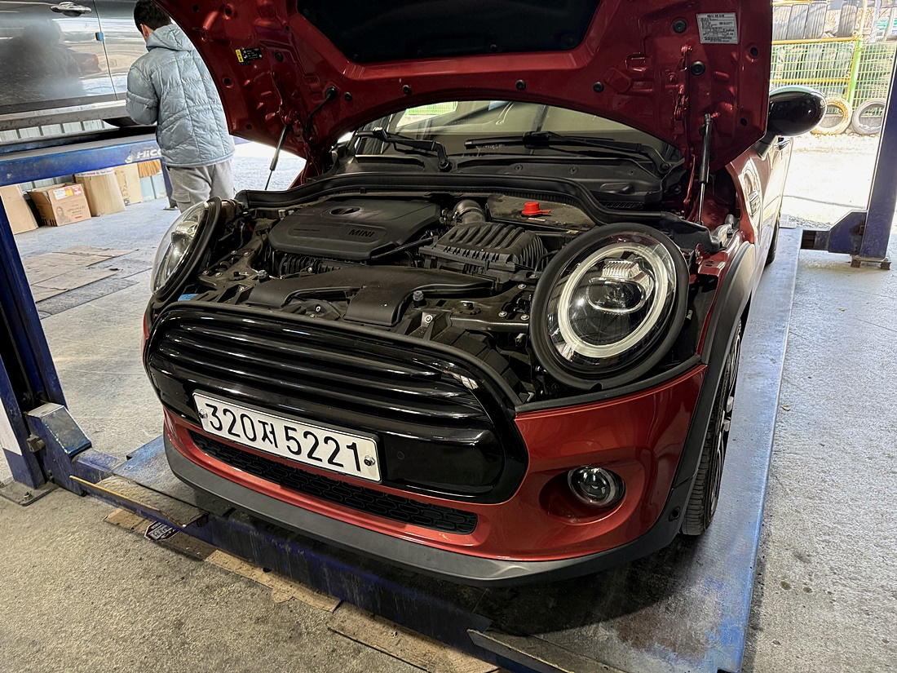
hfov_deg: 71.6
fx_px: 622
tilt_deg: -21.8
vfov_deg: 56.8
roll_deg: +4.1
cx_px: 448
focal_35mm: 24
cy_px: 336
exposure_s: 1/80
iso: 200
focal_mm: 6.76
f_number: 1.78
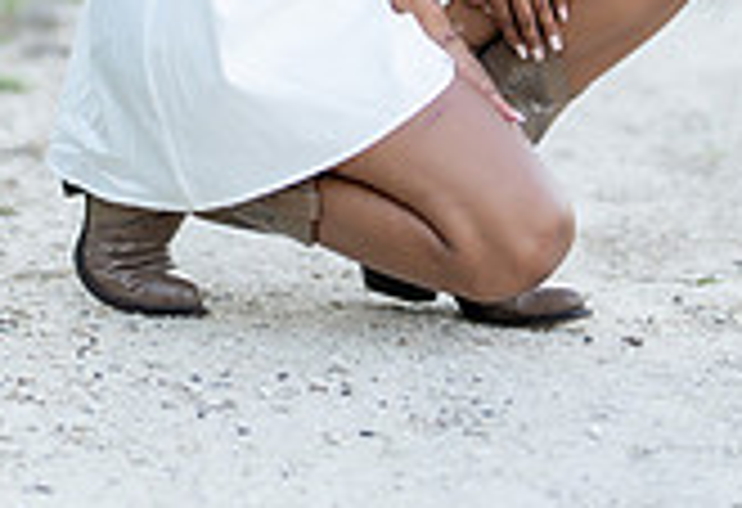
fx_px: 4365
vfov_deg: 6.6
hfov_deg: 9.7
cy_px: -288
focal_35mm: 210
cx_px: 251
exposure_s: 1/640
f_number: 1.2
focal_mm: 50
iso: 100
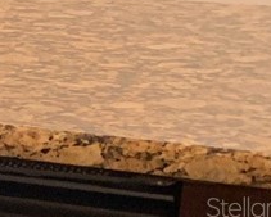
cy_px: 207
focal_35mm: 192
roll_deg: +0.8
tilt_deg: -15.7
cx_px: -700
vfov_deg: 8.0
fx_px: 1541
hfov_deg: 7.8
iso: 125
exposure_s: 1/60
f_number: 1.8
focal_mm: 4.25
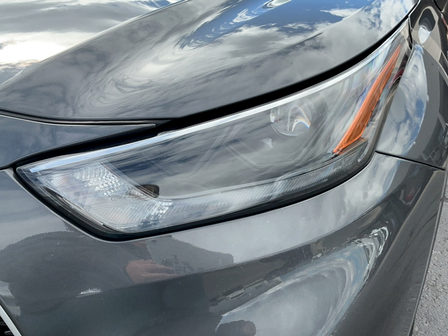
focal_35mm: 30
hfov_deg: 60.0
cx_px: 224
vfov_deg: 46.8
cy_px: 168
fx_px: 388
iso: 25
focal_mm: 3
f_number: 1.8
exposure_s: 1/792
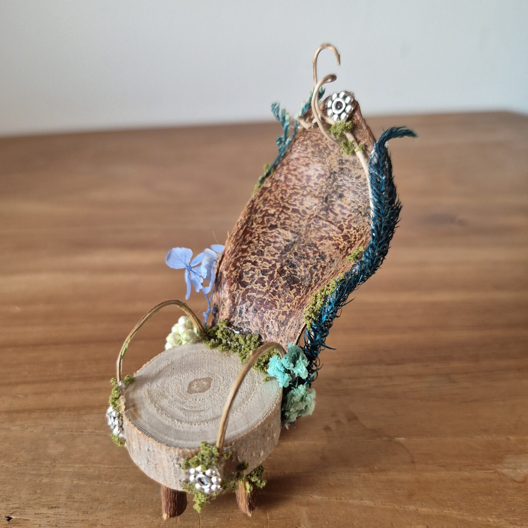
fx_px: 483
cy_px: 278
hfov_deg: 57.3
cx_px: 261
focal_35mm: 28
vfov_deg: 57.3
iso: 250
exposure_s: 1/100
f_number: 1.8
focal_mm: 5.4
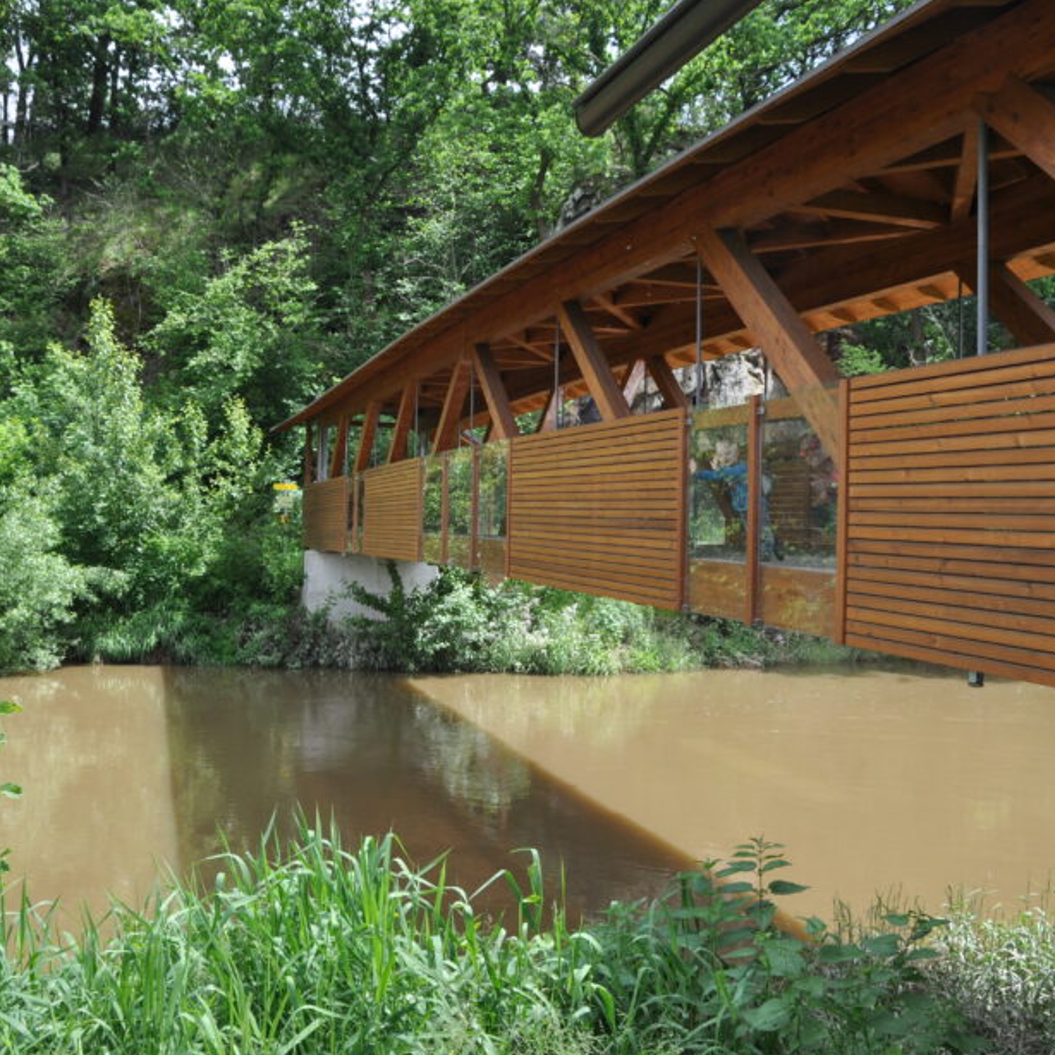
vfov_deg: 48.4
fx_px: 1172
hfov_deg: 48.4
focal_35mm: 34
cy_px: 503
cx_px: 490
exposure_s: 1/200
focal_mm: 16
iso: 200
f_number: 8
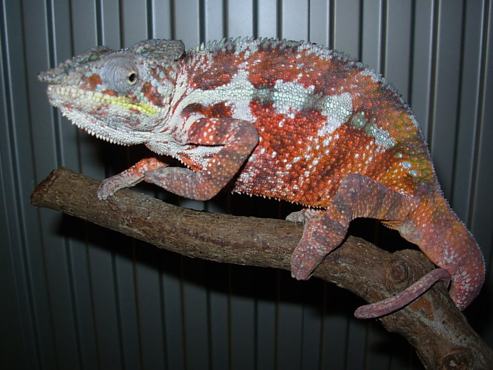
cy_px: 185
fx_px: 541
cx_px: 246
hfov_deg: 49.0
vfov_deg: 37.7
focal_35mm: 38
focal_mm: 6.3
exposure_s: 1/32
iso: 50
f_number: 2.9
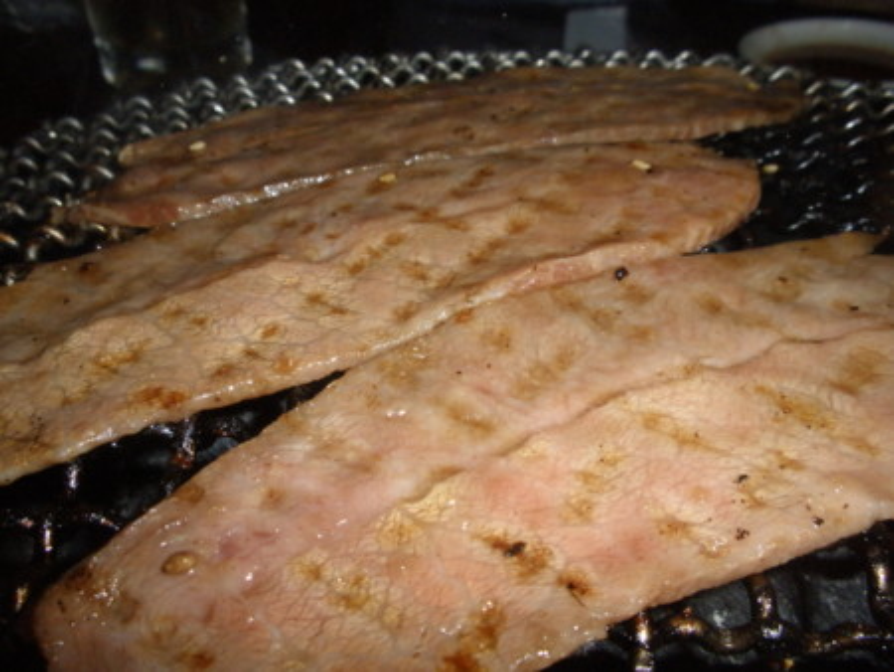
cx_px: 447
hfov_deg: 50.1
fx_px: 956
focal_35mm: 37
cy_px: 336
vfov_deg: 38.7
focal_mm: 6.6
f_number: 10
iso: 200
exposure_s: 1/30
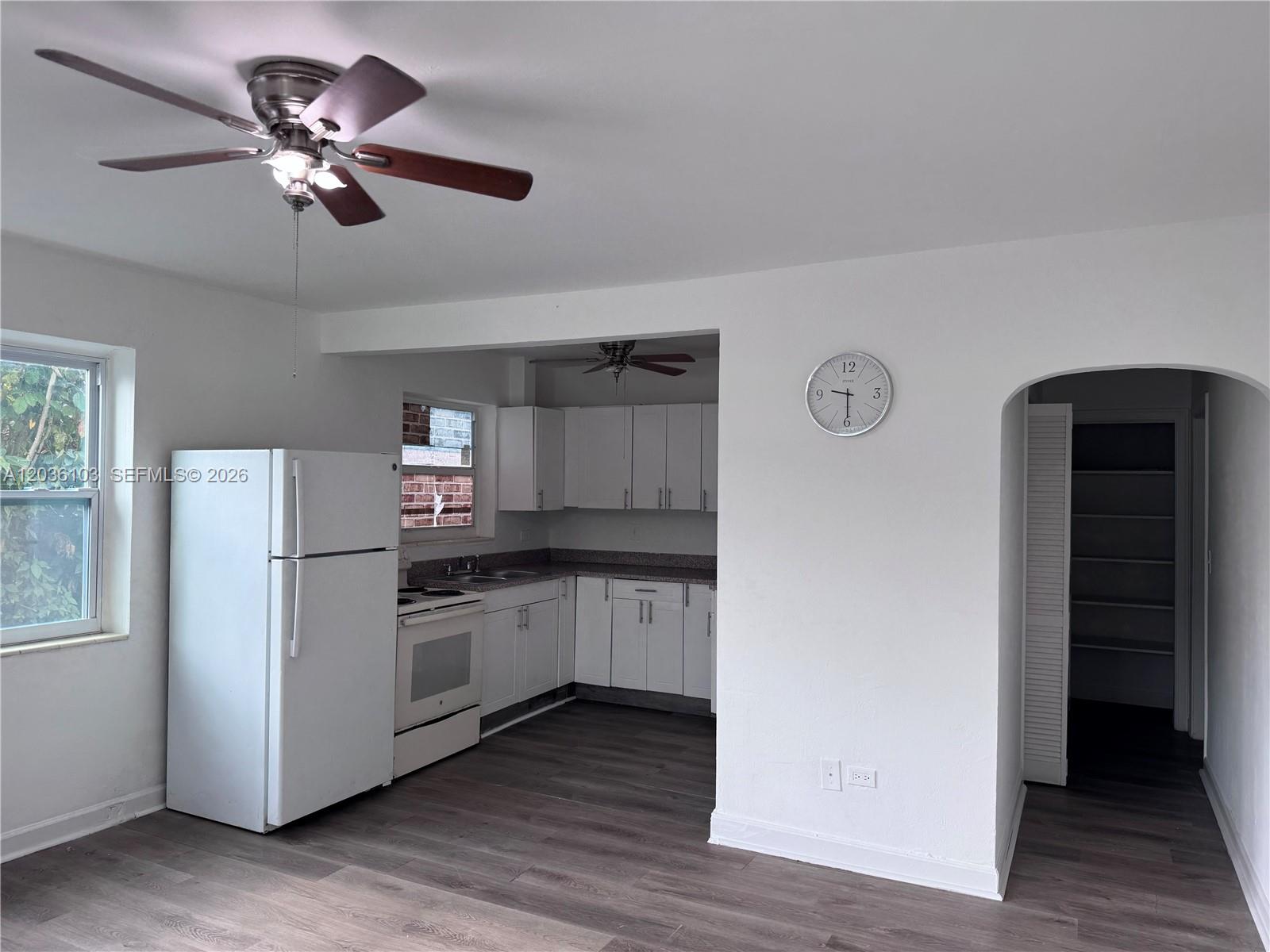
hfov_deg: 71.6
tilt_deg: +0.0
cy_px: 476
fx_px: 881
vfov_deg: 56.8
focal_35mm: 24
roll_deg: -1.2
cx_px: 635
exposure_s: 1/157
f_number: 1.78
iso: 64
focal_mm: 6.76
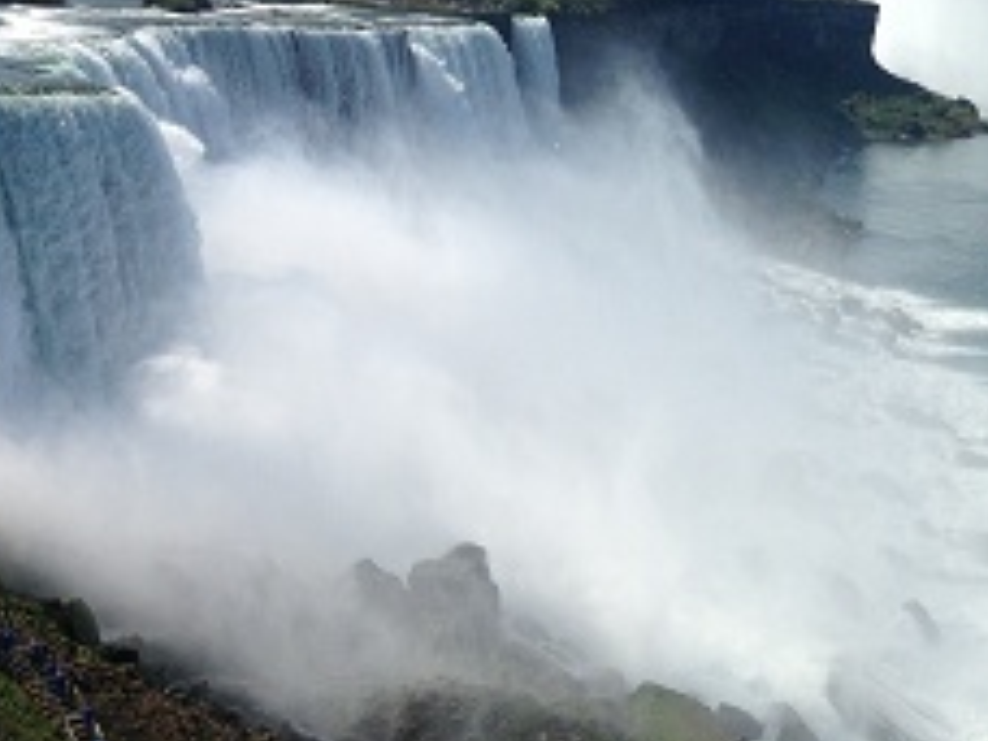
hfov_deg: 27.7
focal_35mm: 69
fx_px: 1969
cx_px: 771
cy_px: 76
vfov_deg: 20.9
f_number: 2.4
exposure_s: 1/2762
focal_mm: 4.28
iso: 50
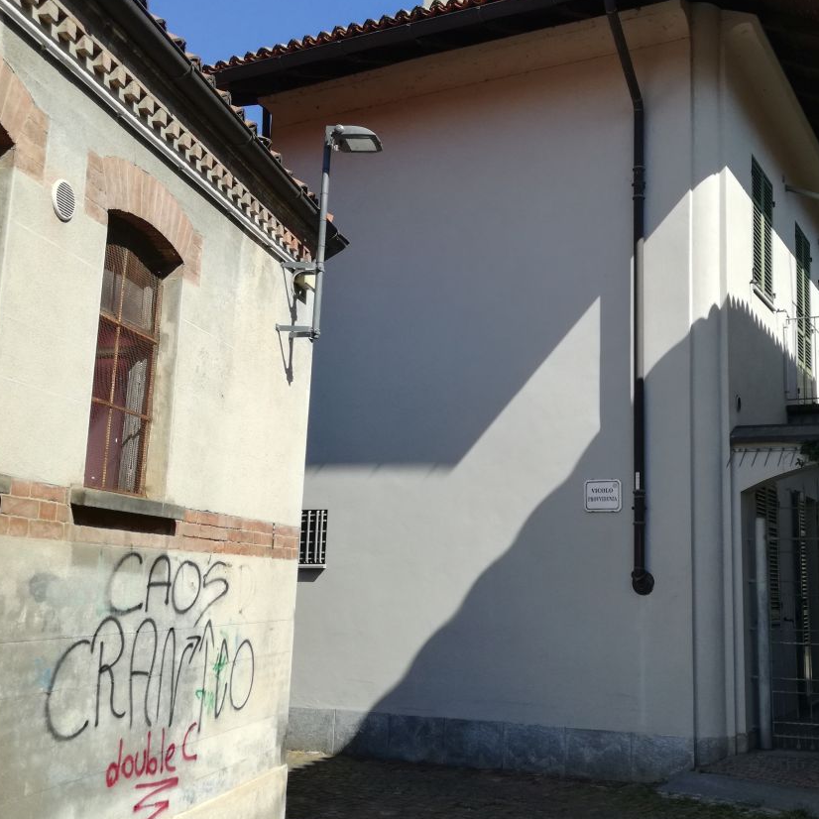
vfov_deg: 44.9
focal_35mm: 37
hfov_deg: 44.0
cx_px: 574
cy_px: 399
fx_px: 990
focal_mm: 3.79
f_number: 2
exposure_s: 1/623
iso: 50
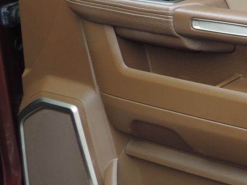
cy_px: 81
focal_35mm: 66
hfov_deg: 24.7
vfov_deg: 22.3
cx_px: 339
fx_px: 471
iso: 80
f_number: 3
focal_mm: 4.3
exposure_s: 1/50
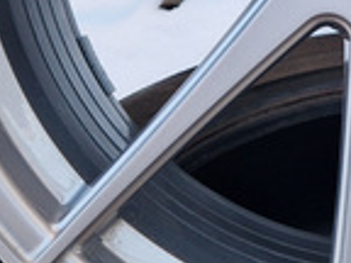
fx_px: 973
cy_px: -105
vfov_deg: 14.6
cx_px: 395
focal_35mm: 96
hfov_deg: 19.5
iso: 50
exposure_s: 1/390
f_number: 1.8
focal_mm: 5.4
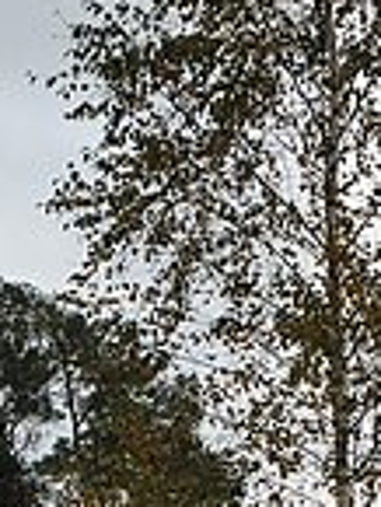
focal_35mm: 180
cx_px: 147
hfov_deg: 8.3
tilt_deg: +1.7
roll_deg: +0.5
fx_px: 2638
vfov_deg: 10.3
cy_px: 942
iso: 25
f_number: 2.2
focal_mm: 4.15
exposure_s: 1/712
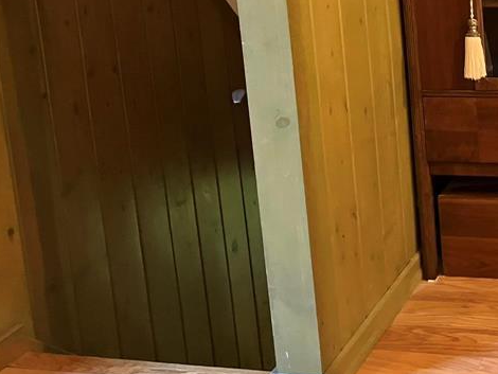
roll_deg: +3.6
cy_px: 5
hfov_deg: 29.7
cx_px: 486
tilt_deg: -7.2
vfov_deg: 23.1
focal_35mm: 61
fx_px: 878
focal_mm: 3.99
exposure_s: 1/30
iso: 400
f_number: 1.8
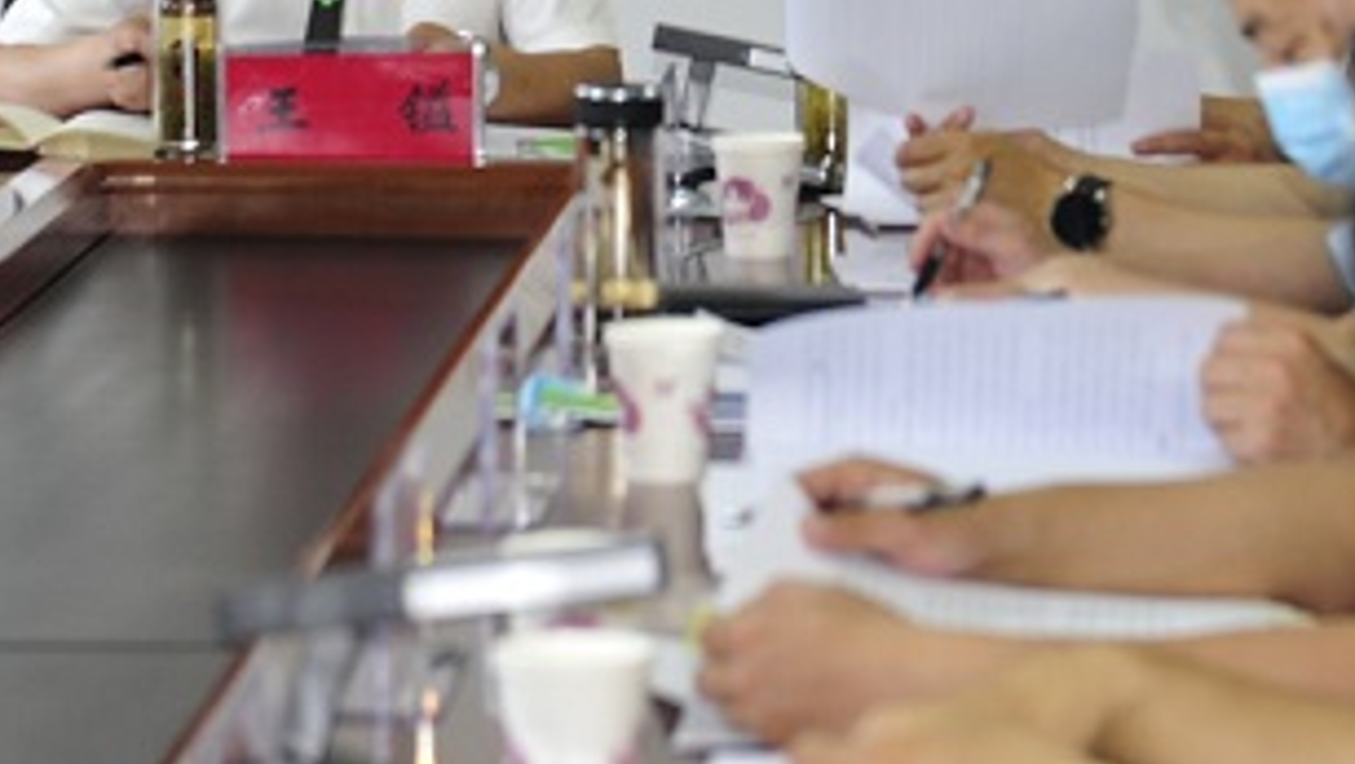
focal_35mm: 232
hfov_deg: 9.3
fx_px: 8339
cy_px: -656
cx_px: 554
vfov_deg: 5.2
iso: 640
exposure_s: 1/100
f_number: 4.5
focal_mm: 70
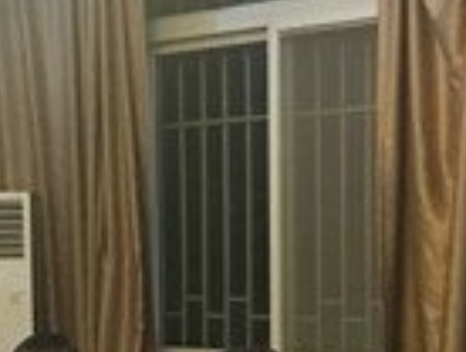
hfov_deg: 15.5
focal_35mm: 126
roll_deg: +1.4
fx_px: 1699
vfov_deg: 11.5
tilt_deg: -4.9
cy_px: 450
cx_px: 108
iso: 125
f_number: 2.2
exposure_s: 1/17
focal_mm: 4.15
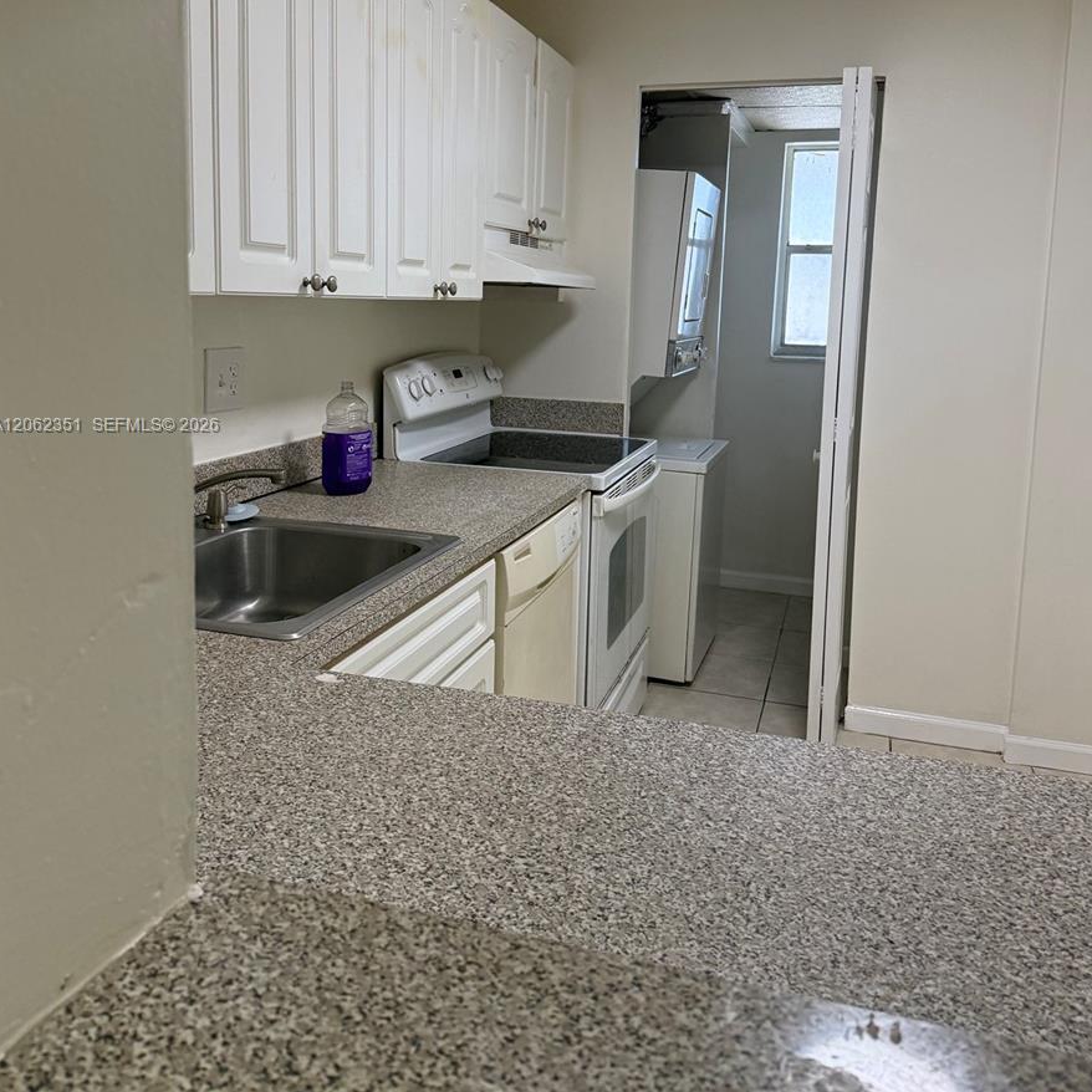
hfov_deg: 55.6
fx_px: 1035
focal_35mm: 29
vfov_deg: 55.1
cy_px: 427
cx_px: 548
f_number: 1.78
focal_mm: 6.76
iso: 200
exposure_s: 1/157
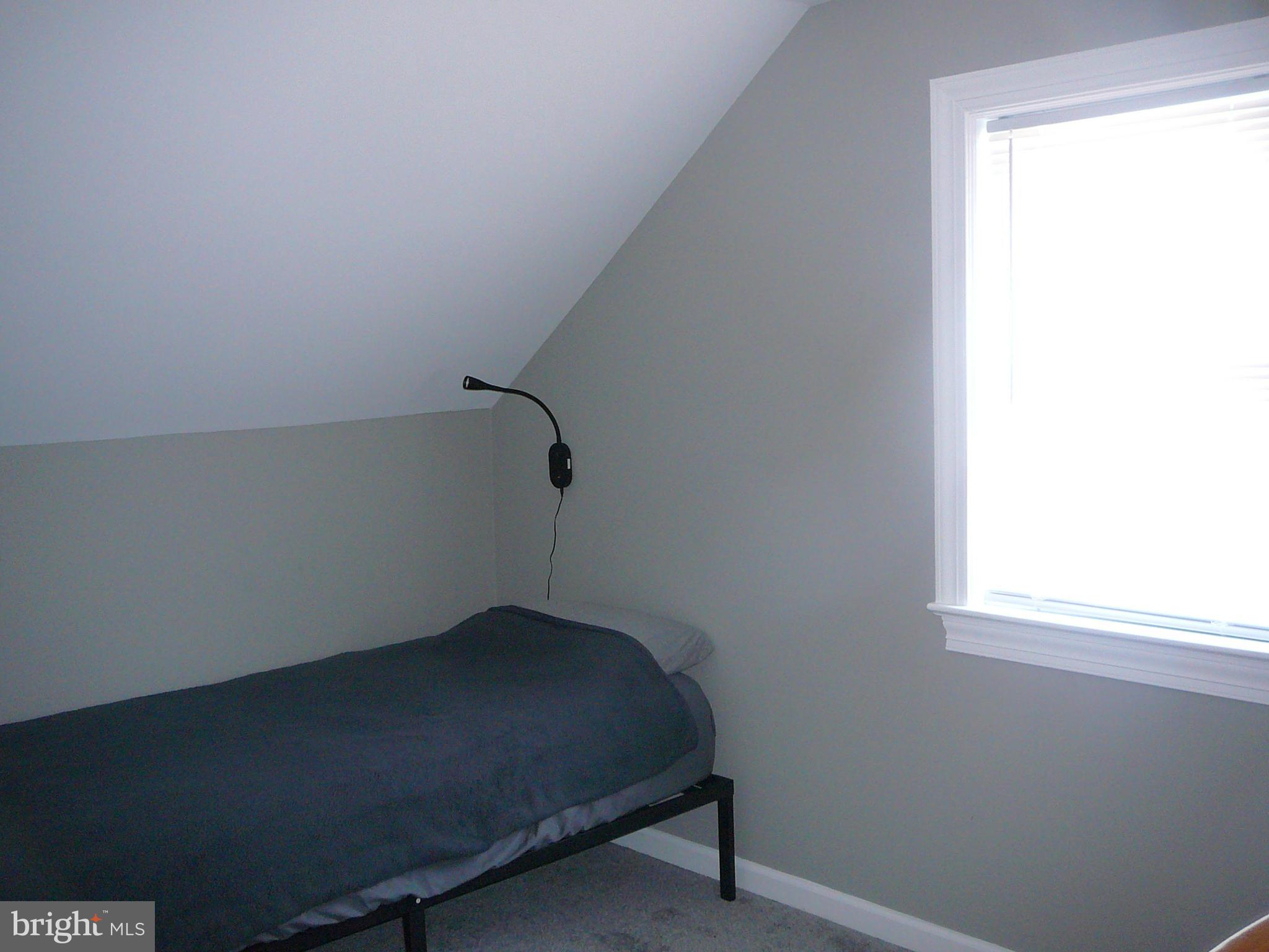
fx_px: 1283
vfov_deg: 40.7
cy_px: 476
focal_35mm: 35
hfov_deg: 52.6
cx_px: 634
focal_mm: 5.2
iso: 160
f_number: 2.8
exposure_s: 1/8
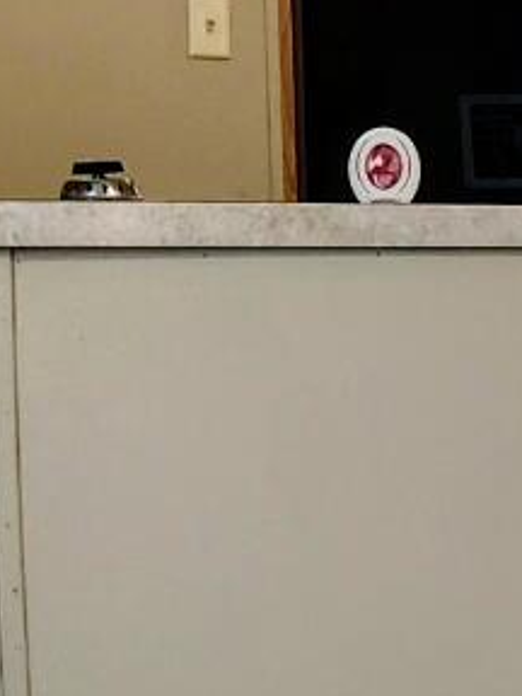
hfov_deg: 7.7
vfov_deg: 12.3
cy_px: 495
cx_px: 1745
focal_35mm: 160
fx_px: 3217
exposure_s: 1/180
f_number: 1.8
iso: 125
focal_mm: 5.4
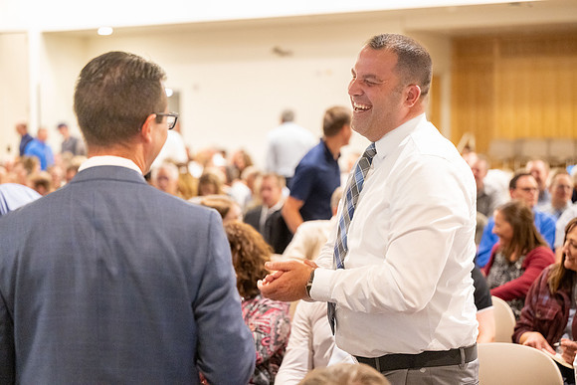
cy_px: 192
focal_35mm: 70
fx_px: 1122
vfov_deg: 19.5
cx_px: 288
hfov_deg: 28.8
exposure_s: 1/200
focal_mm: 70
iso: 6400
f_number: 2.8
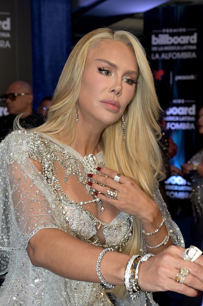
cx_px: 102
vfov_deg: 31.9
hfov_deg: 21.5
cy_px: 153
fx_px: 534
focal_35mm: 63
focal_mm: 63
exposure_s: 1/125
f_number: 9
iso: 1000
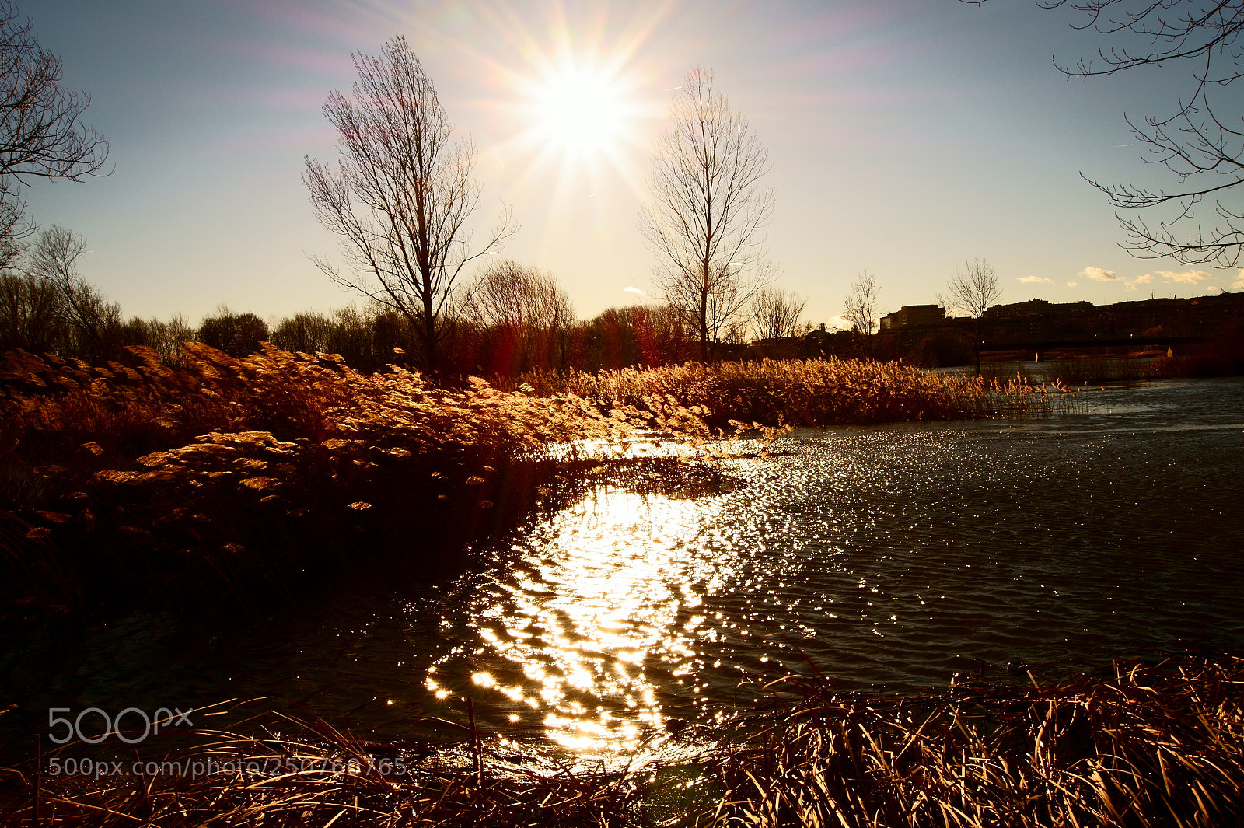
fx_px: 1036
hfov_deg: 62.0
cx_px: 622
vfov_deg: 43.6
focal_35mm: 30
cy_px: 414
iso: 100
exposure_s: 1/125
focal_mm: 20
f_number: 14
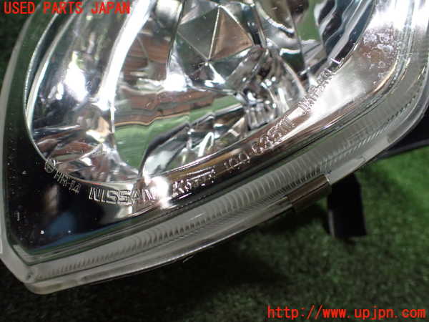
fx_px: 372
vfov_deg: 46.8
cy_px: 161
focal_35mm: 30
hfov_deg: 60.0
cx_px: 214
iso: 640
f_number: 2.3
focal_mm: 5.4
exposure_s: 1/125
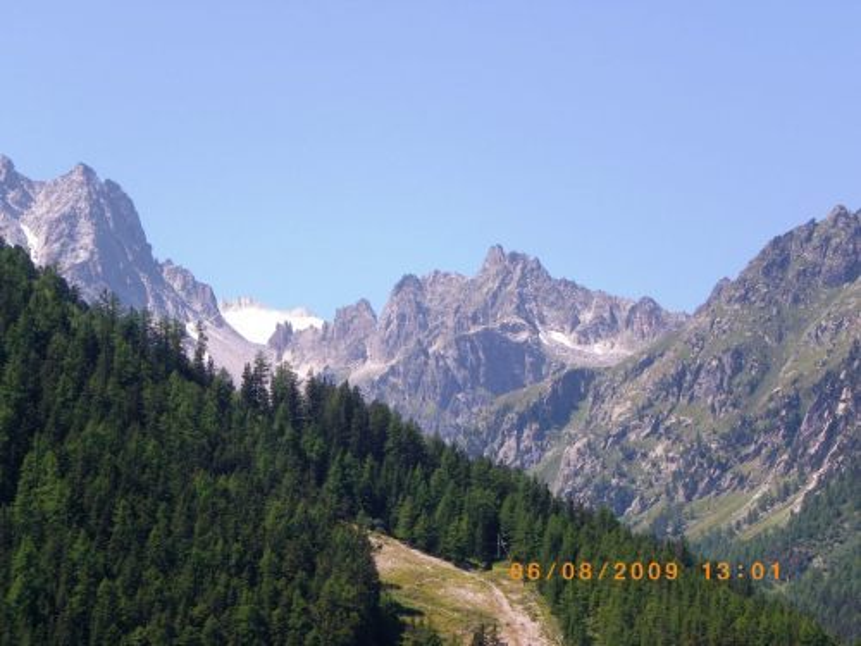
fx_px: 3209
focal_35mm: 129
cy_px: 323
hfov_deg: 15.3
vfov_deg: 11.5
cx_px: 430
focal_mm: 22.8
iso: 50
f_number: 5.6
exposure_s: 1/160
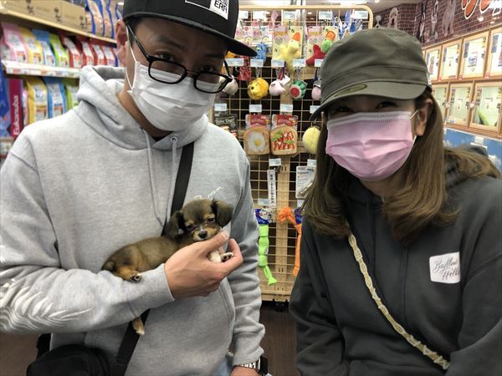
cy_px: 188
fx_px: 406
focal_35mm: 28
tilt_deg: -12.3
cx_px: 251
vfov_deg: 49.7
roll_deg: +0.3
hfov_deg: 63.4
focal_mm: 3.99
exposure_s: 1/20
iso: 40
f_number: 1.8
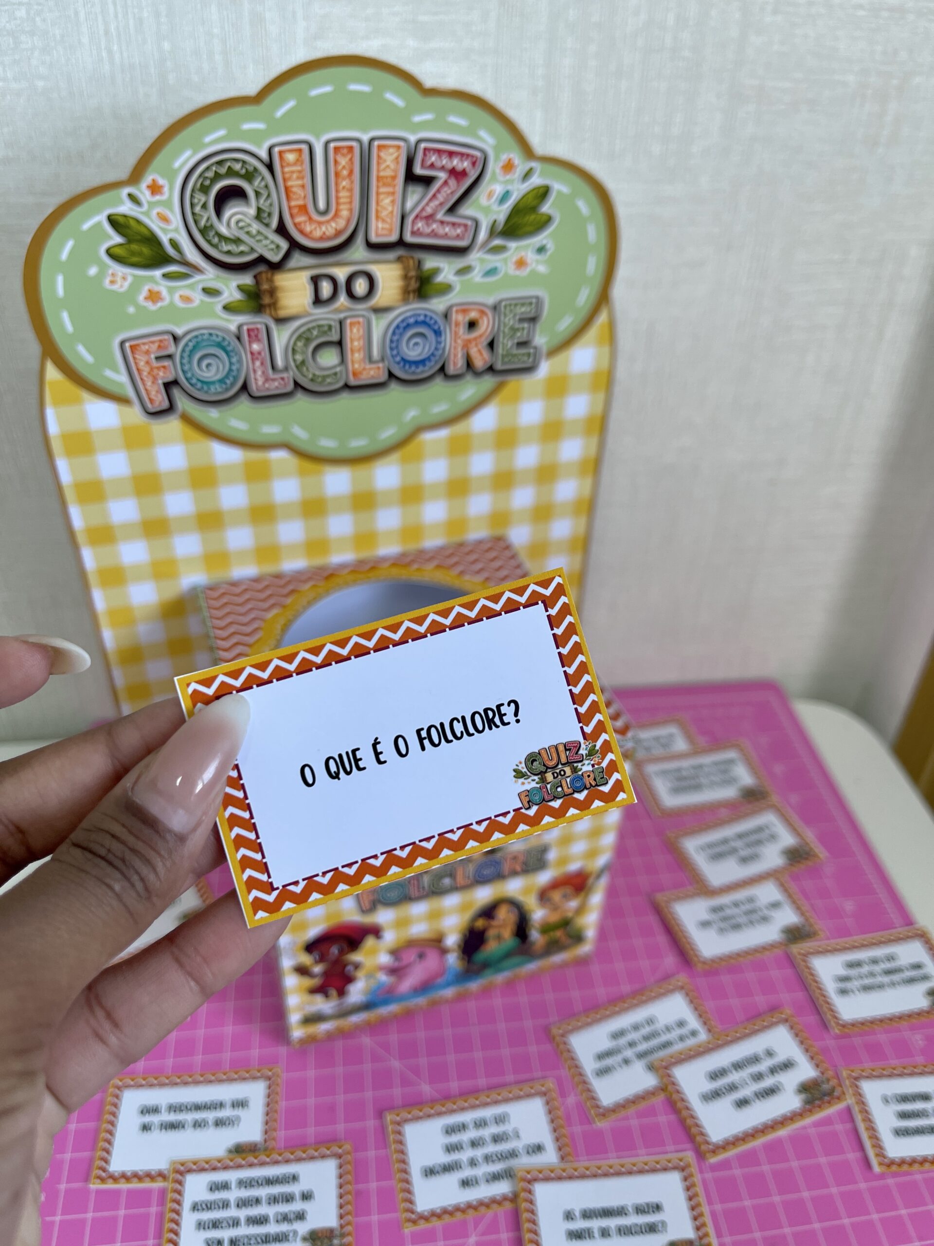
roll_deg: -2.6
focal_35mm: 25
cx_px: 467
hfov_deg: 54.9
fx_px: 899
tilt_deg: -37.3
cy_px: 623
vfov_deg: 69.4
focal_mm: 5.1
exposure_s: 1/121
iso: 100
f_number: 1.6
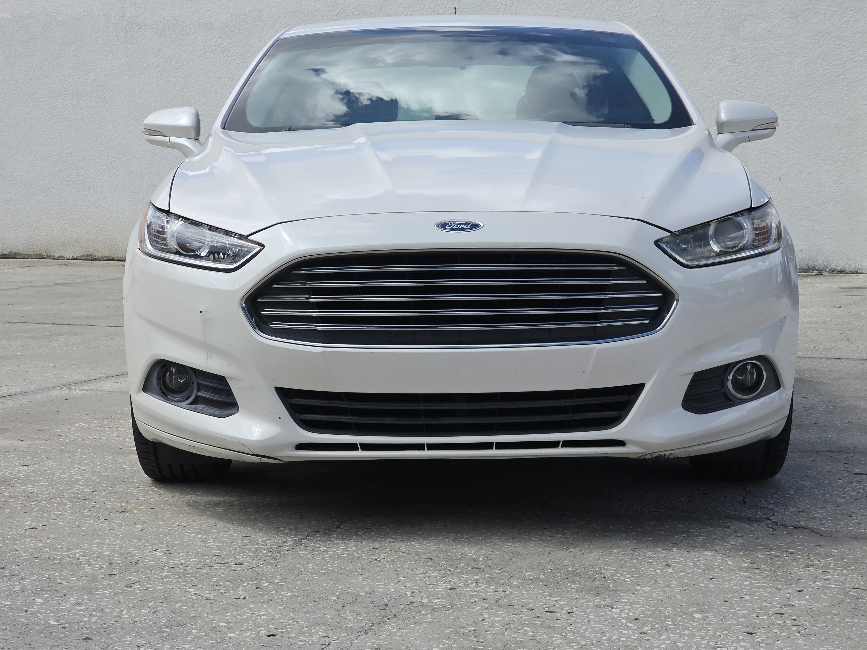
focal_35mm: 69
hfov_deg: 28.2
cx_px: 434
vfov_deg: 21.3
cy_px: 325
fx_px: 1728
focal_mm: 7.9
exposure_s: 1/2302
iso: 50
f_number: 2.4
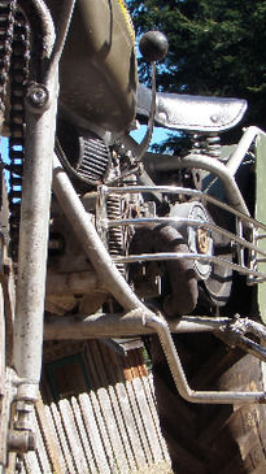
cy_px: 245
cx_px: 96
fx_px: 854
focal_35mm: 68
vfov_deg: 31.0
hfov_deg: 17.7
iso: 80
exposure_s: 1/320
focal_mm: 6.7
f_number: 3.5
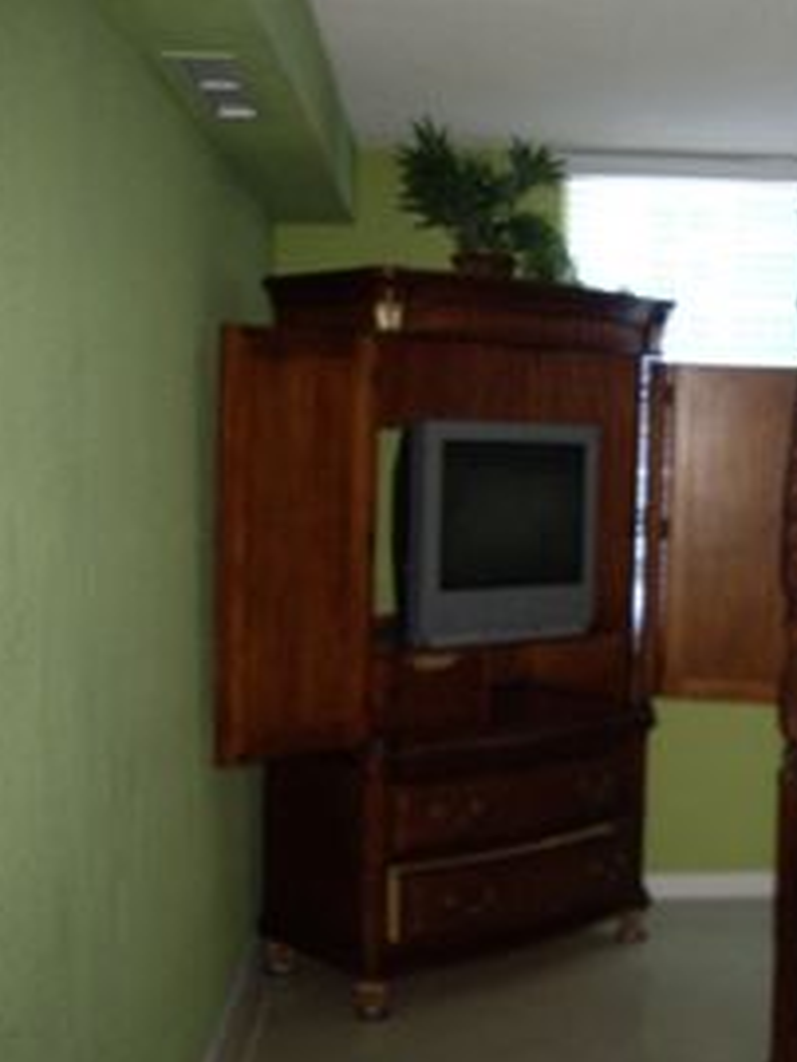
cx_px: 698
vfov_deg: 36.8
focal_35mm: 52
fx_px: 1595
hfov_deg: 27.2
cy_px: 541
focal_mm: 6.2
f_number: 2.7
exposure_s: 1/40
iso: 200
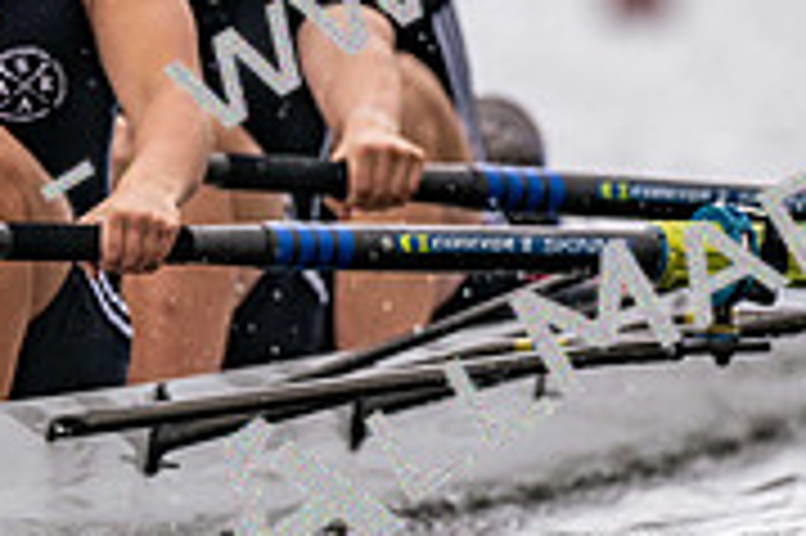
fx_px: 43528
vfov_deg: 0.7
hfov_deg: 1.1
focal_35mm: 1946
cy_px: 205
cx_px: -162
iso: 450
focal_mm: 600
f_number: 4
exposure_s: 1/2500
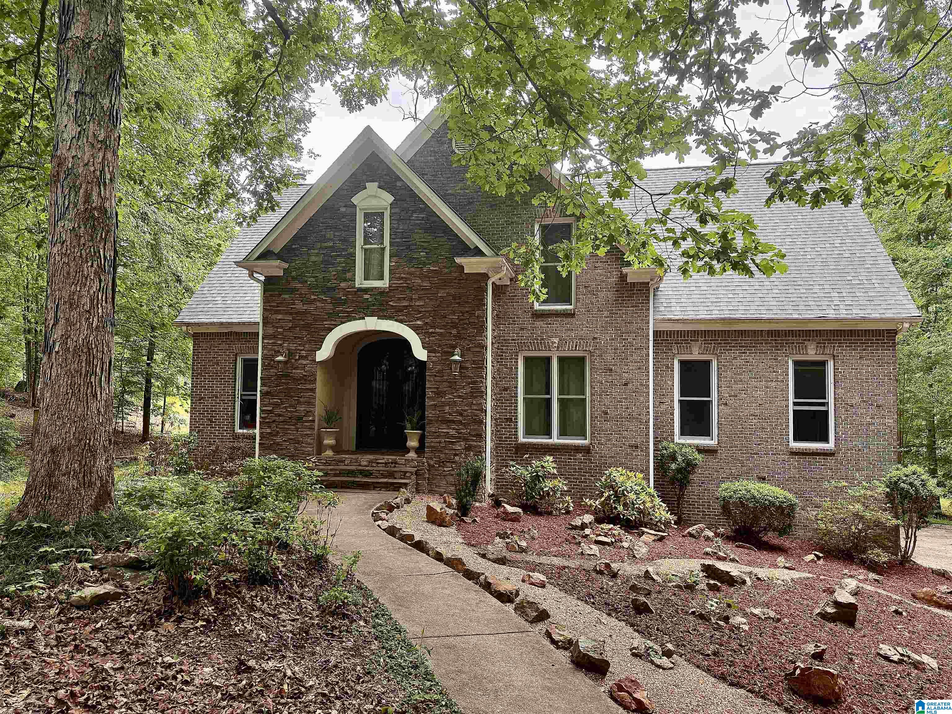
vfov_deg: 56.8
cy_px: 357
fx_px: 660
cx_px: 476
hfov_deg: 71.6
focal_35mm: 24
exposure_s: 1/301
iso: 100
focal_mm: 6.76
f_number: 1.78
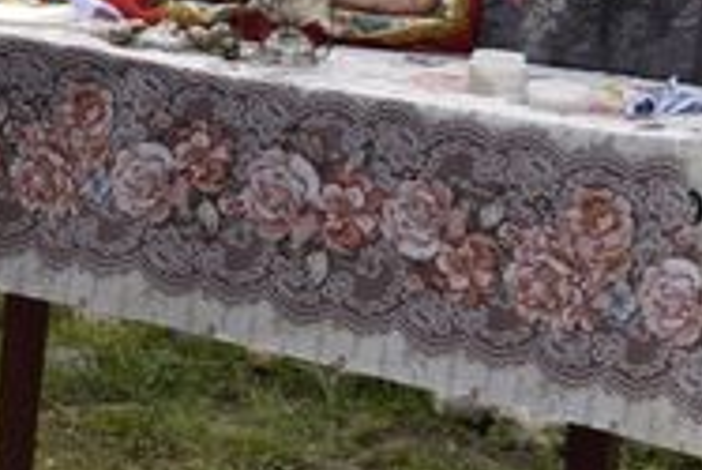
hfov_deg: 9.2
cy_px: -374
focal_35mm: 217
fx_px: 4235
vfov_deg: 6.2
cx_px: -345
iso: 100
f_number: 9
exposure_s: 1/200
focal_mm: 36
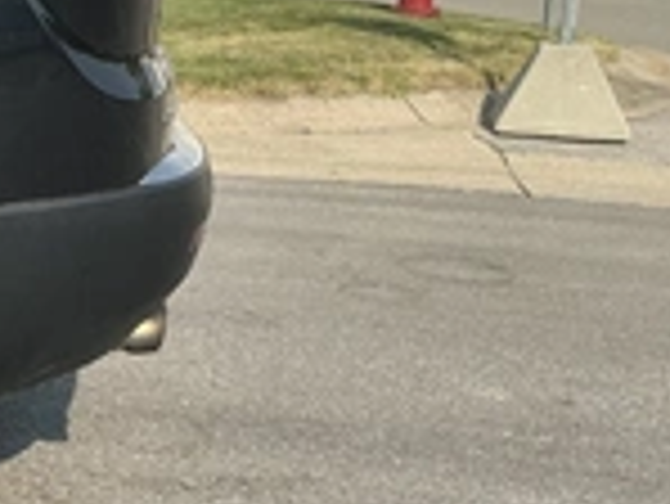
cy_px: 198
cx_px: -216
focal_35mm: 75
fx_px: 1453
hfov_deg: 22.9
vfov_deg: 19.6
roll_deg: -0.5
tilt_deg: -10.1
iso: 25
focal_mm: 3
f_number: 1.8
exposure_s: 1/1076
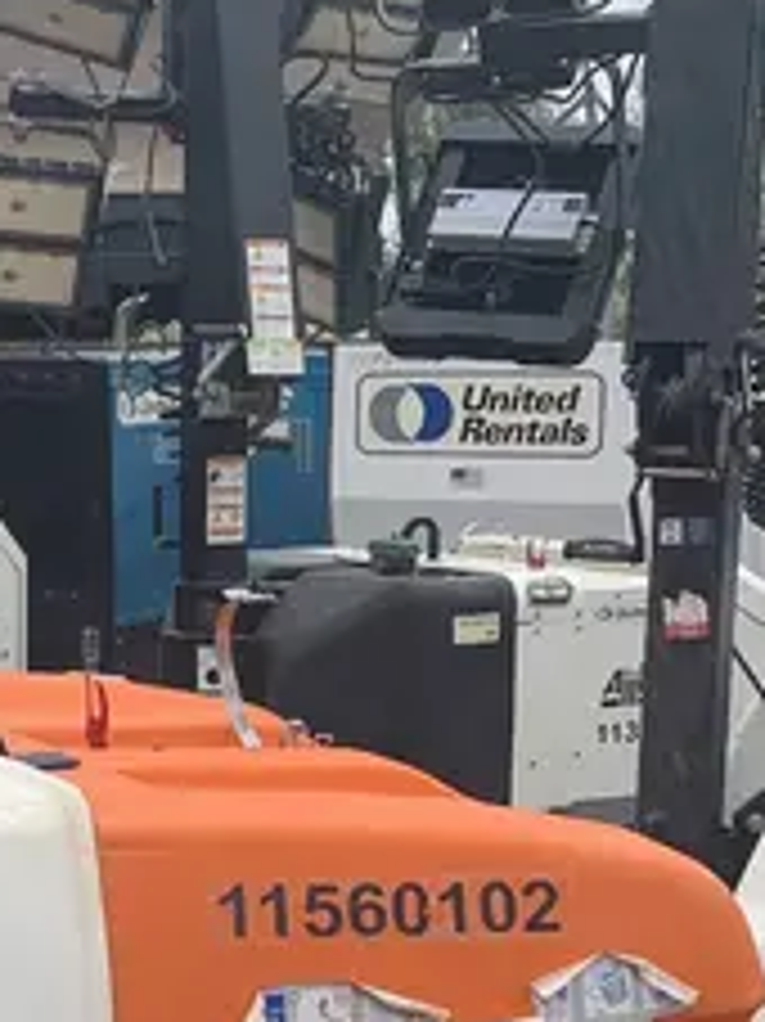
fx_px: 2477
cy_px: 763
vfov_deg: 23.1
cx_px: 4
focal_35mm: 84
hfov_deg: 17.2
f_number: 1.8
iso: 25
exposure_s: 1/1447
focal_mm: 4.25
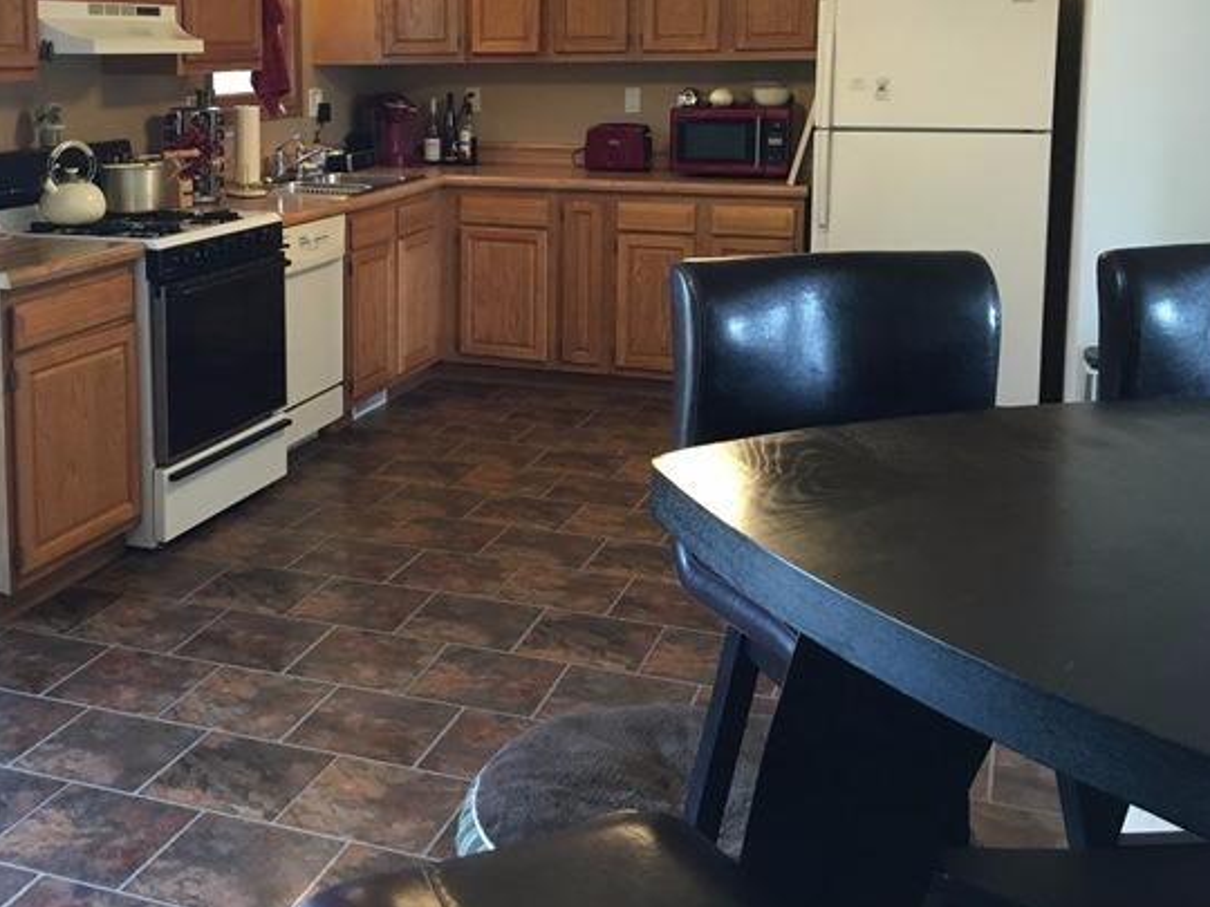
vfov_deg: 33.0
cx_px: 374
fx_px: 1503
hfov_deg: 43.1
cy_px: 240
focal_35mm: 43
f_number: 2.2
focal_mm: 4.15
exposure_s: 1/30
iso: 100
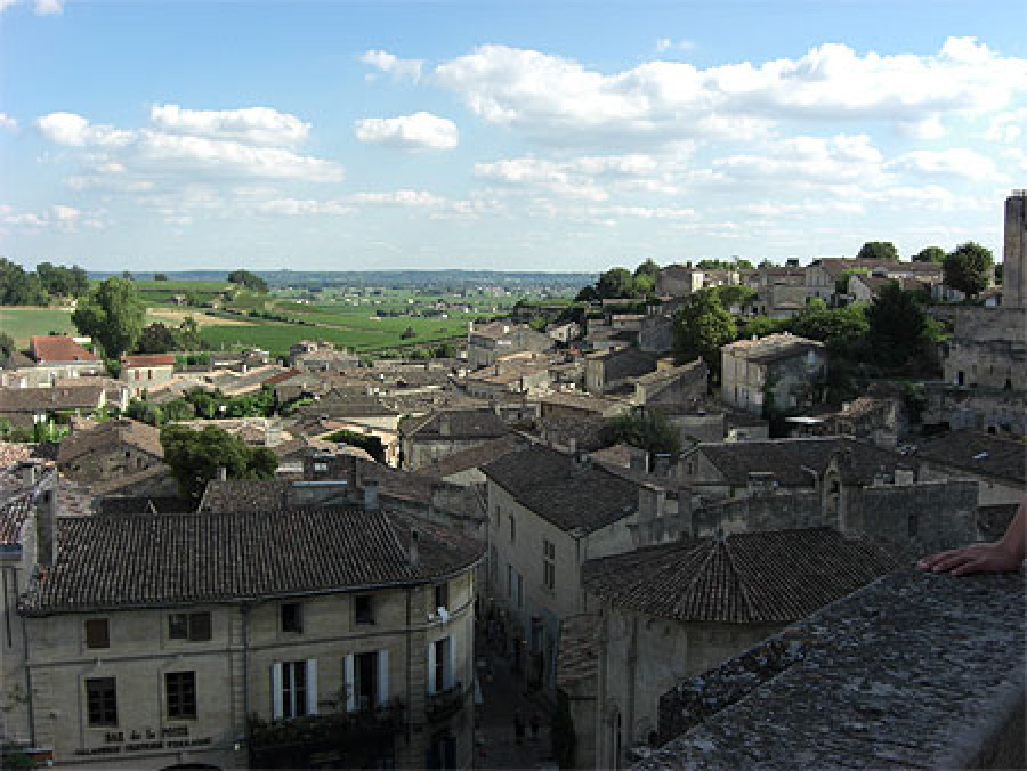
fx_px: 1128
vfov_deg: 37.8
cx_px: 514
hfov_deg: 49.0
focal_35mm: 38
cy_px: 386
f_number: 4
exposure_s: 1/500
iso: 80
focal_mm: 7.9
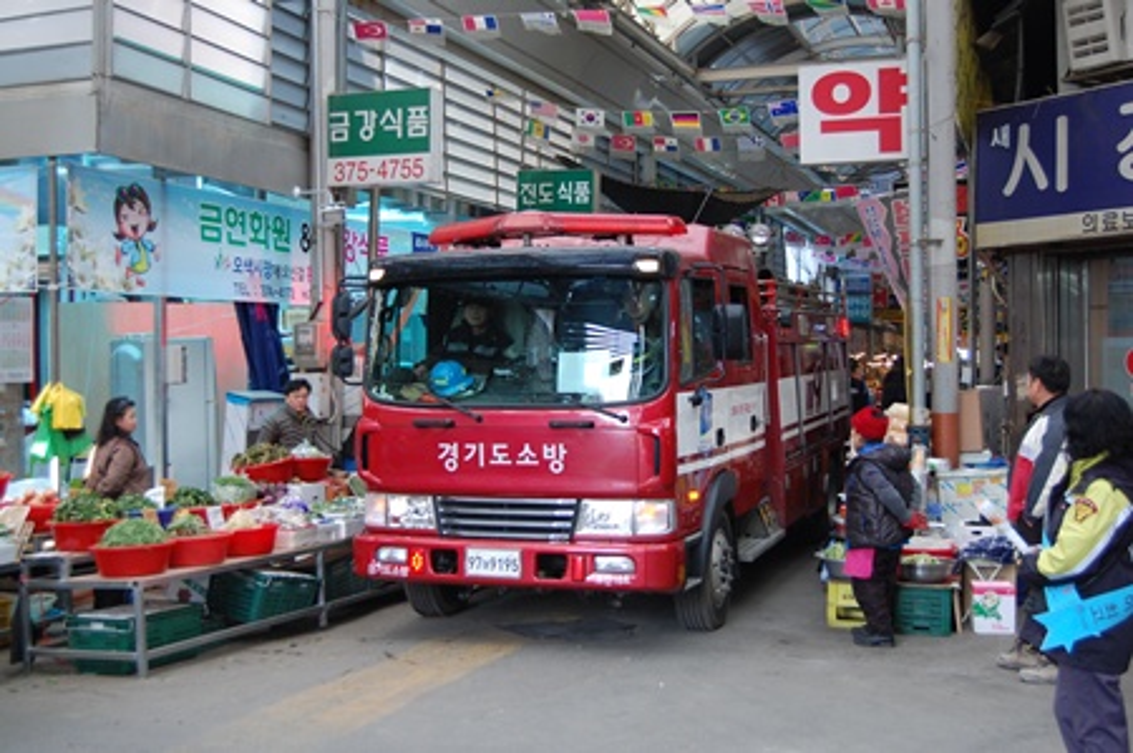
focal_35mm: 42
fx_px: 1320
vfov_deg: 31.8
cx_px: 566
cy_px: 376
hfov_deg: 46.4
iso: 400
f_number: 4.5
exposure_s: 1/80
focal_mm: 28
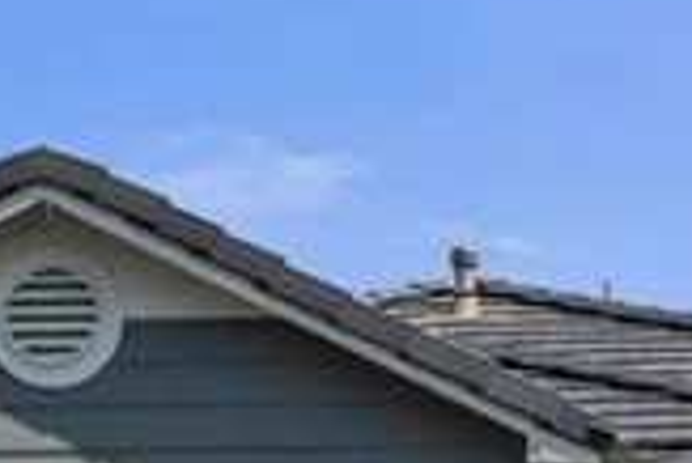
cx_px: 284
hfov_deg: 11.3
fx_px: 3501
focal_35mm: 182
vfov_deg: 7.1
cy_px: 1177
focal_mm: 29
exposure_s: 1/3400
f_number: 6.3
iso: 1000
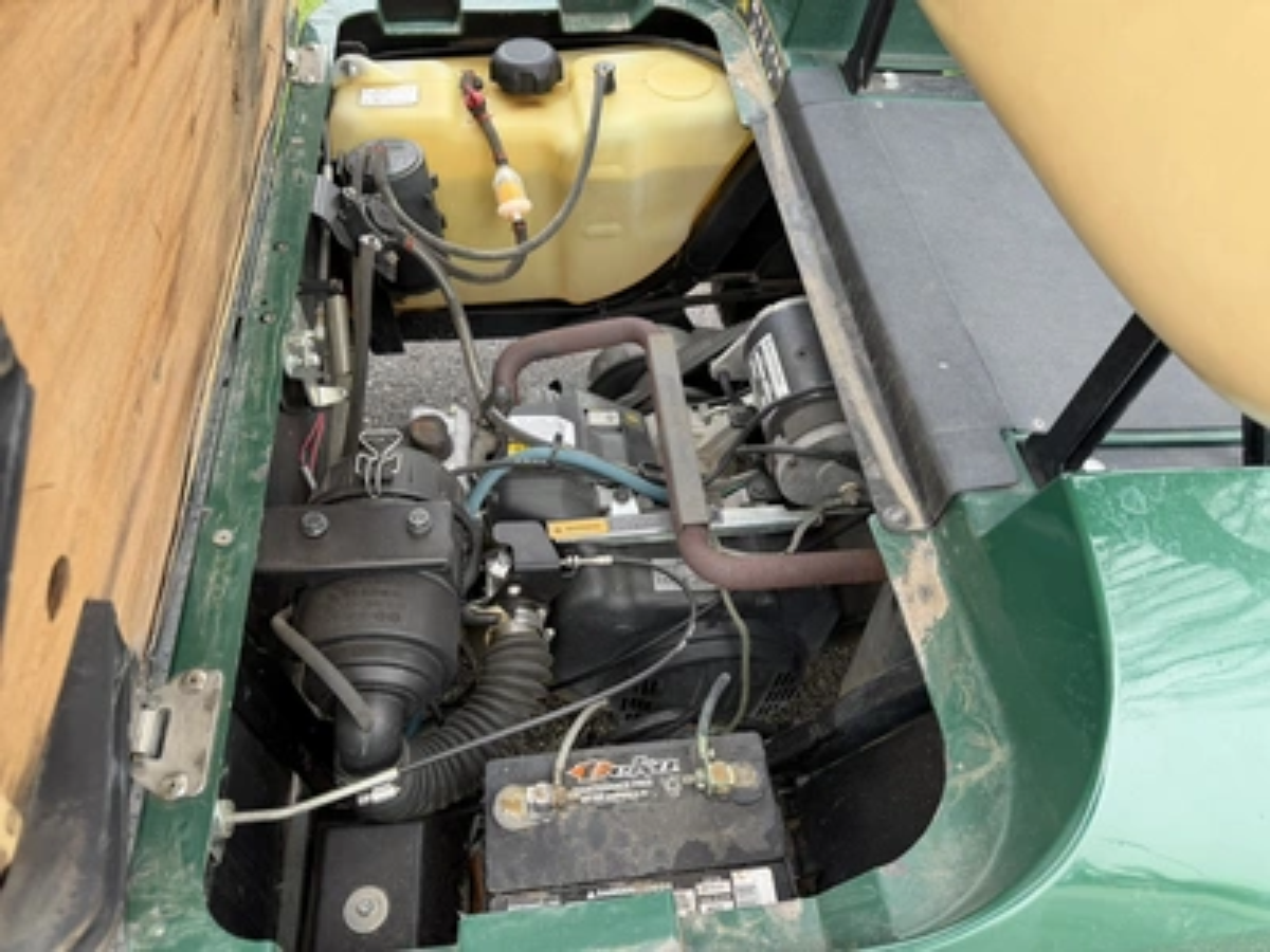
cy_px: 476
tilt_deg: -51.4
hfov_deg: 71.6
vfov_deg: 56.8
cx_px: 635
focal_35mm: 24
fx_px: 881
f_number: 1.78
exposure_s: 1/121
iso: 64
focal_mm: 6.76
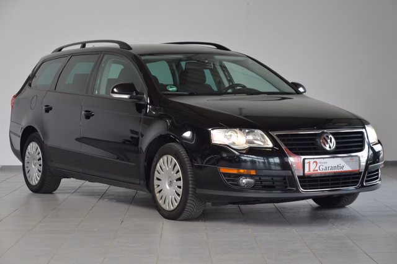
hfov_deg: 21.9
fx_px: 1025
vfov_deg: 14.7
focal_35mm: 93
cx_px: 198
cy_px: 132
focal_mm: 62
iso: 400
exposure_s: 1/100
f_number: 5.3
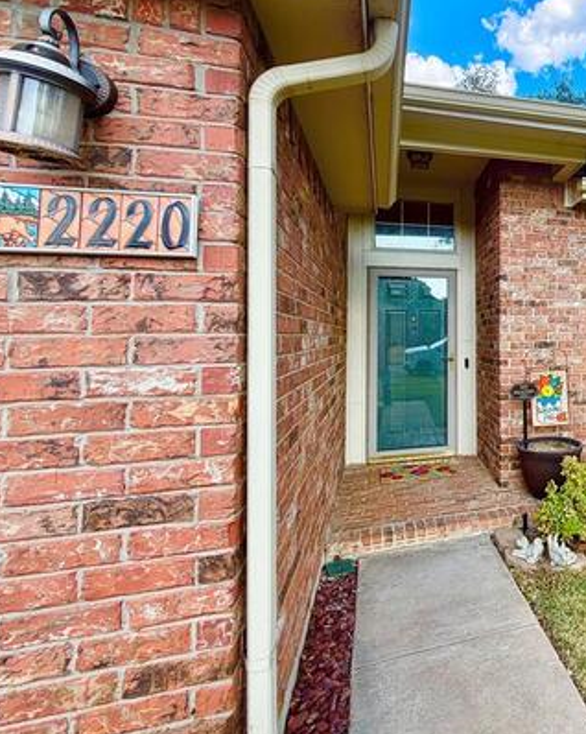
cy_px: 306
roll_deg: +1.3
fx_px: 477
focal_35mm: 22
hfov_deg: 54.2
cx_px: 538
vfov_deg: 74.5
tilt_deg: +2.8
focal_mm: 2.22
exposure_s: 1/413
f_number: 2.2
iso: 50
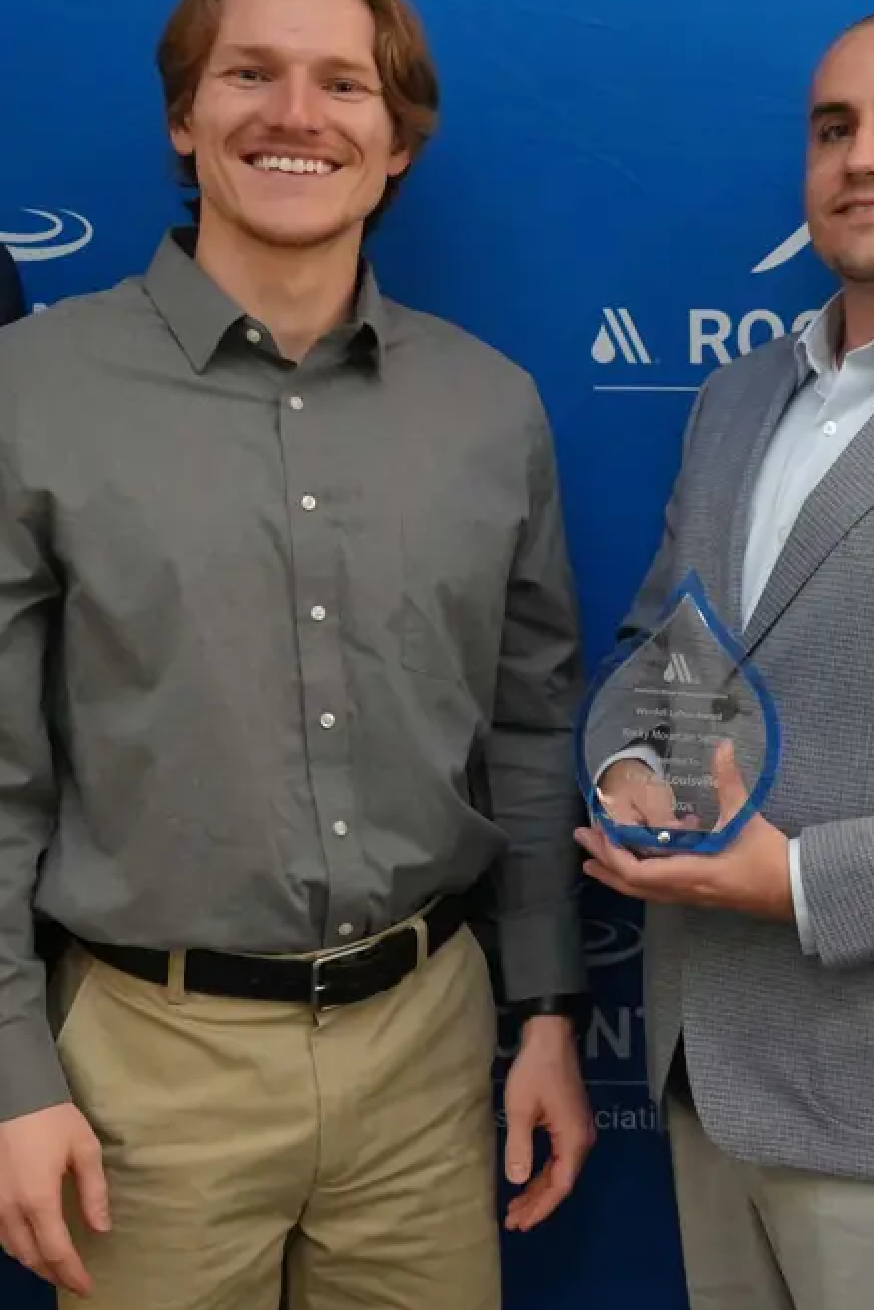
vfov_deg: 31.4
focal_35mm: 64
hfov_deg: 20.0
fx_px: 2330
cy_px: 596
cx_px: 1046
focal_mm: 24
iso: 6400
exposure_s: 1/160
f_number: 4
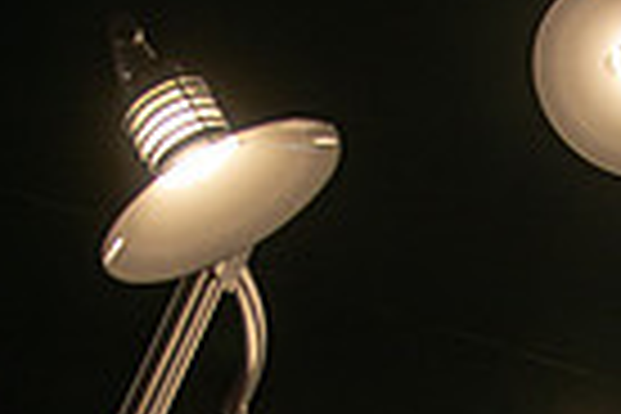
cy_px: 700
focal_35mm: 130
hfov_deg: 15.6
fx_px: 2242
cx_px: 572
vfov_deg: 10.1
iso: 250
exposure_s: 1/50
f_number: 5
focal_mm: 31
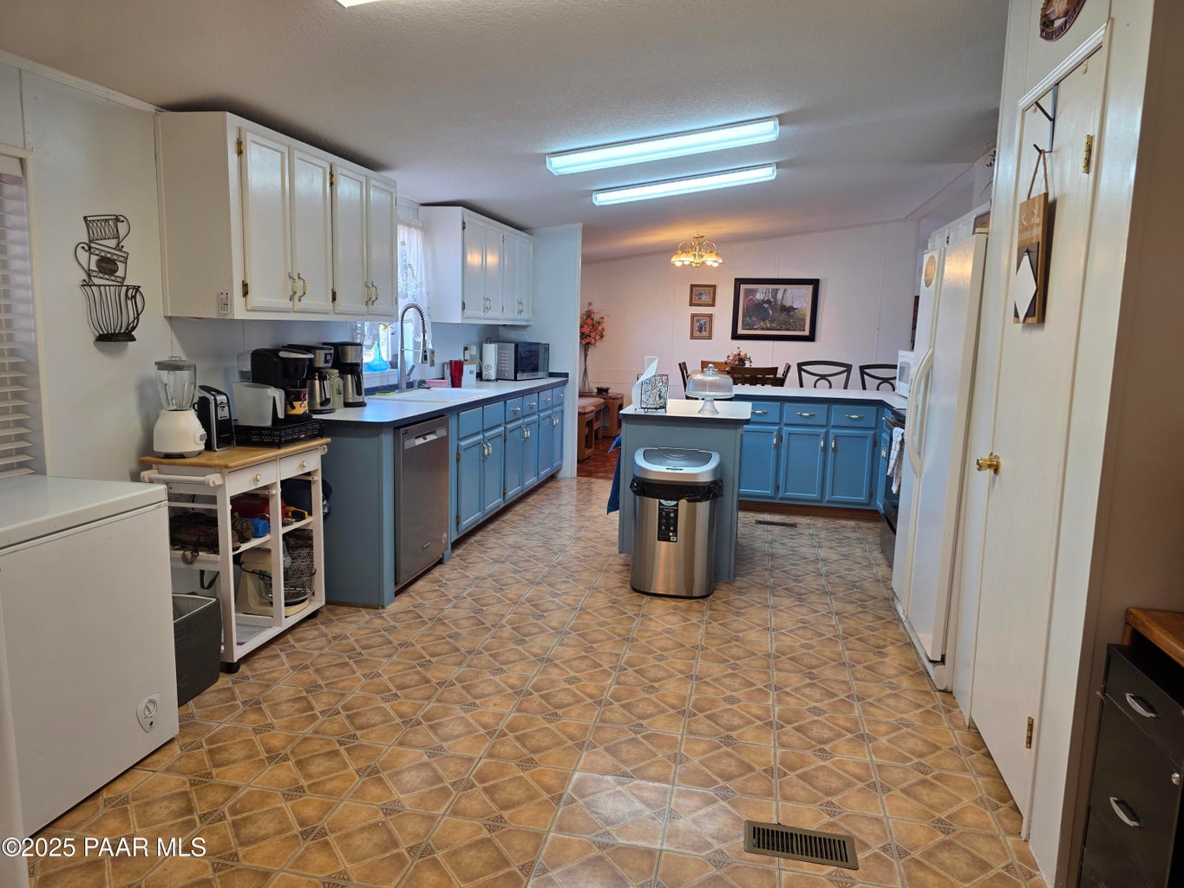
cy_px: 444
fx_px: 787
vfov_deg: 58.9
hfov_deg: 73.9
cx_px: 592
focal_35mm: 23
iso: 40
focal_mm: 6.3
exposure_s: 1/60
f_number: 1.7
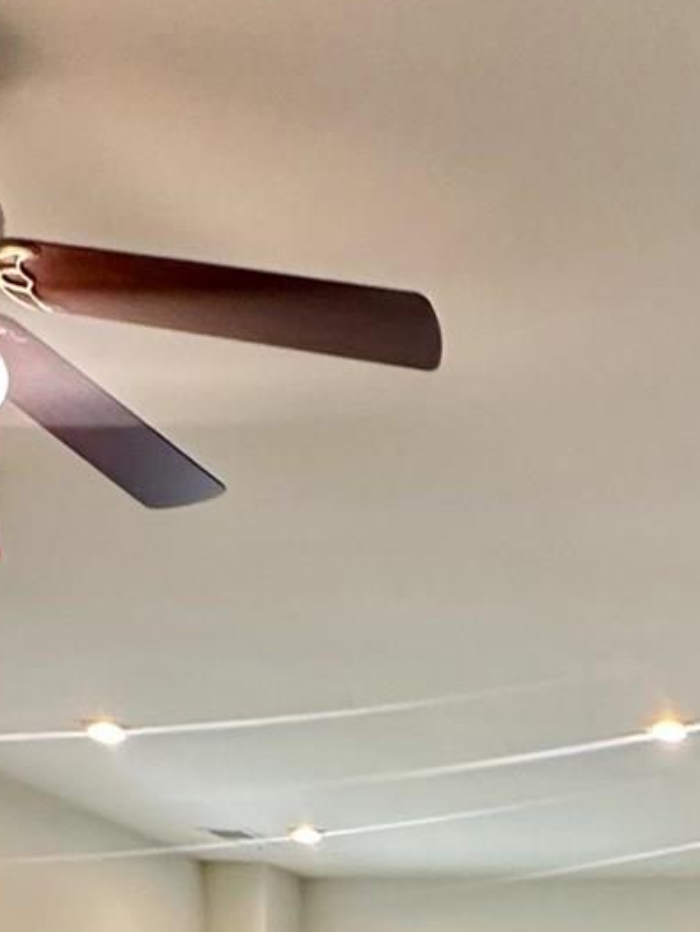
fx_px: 1644
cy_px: 1330
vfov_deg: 25.4
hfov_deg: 21.5
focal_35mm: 61
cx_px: 935
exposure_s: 1/60
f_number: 2.2
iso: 320
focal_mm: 2.22
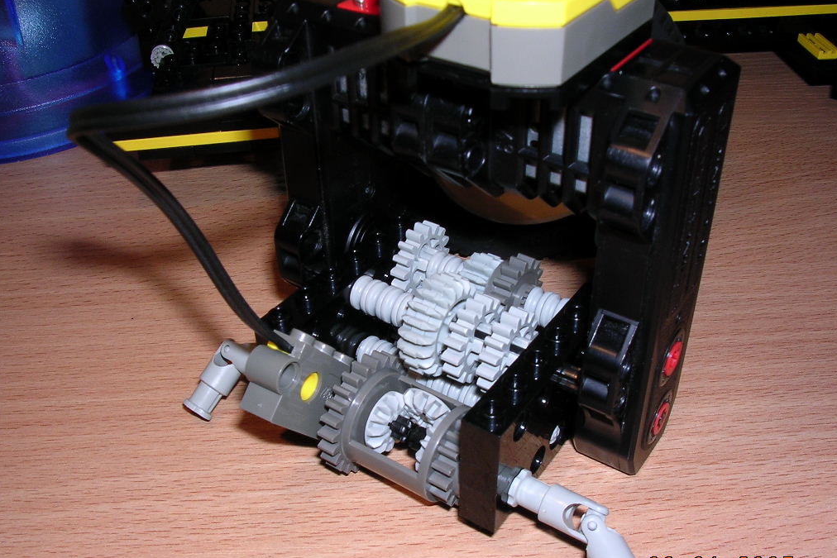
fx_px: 930
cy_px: 316
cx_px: 422
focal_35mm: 40
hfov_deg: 48.5
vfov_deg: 33.4
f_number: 5.6
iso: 100
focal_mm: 5.8
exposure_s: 1/60.1
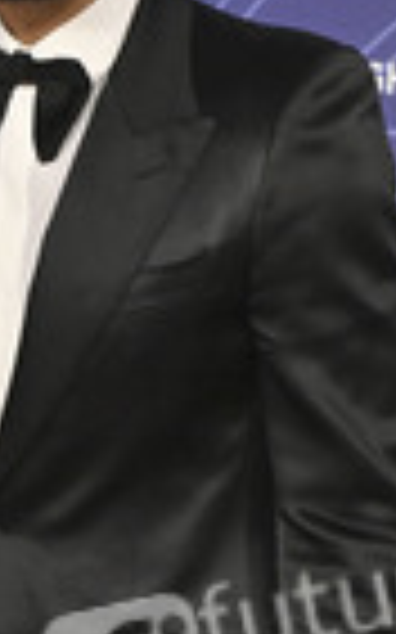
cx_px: -135
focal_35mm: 104
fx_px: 1798
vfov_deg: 19.9
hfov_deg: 12.2
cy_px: 436
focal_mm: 36
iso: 2000
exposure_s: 1/320
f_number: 4
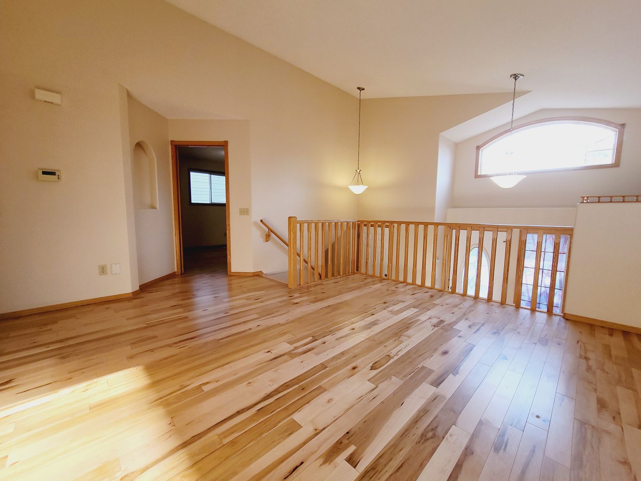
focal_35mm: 13
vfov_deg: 89.9
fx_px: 241
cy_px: 240
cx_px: 320
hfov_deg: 106.2
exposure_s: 1/119
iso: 80
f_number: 2.2
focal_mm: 2.2
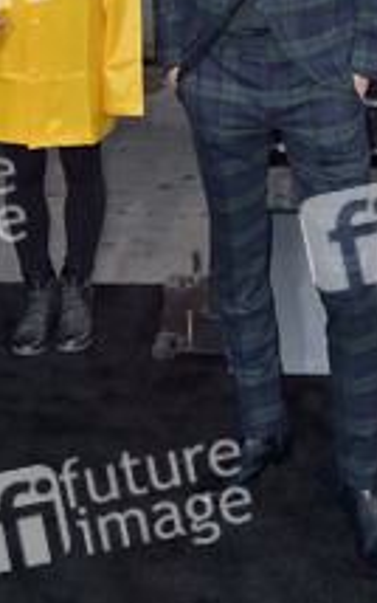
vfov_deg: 25.2
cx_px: 190
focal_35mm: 80
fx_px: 1313
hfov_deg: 16.3
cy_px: 85
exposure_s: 1/250
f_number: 6.3
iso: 640
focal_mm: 42
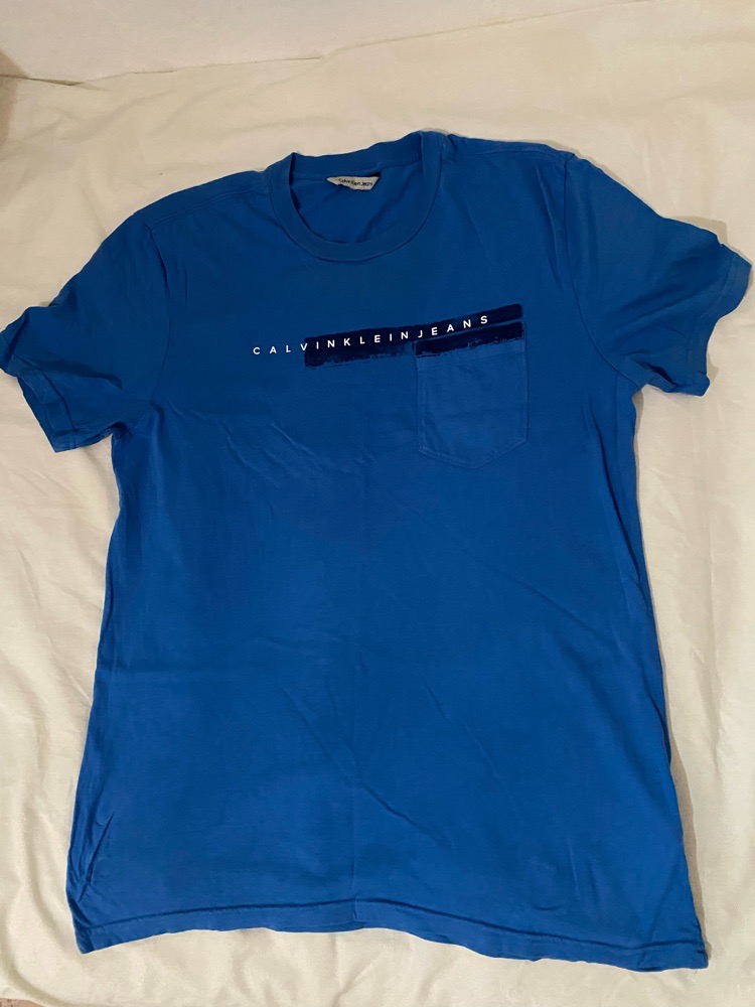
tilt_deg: -77.7
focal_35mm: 26
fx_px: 756
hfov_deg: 53.1
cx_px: 378
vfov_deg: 67.3
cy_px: 504
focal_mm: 4.25
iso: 800
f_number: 1.8
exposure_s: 1/30
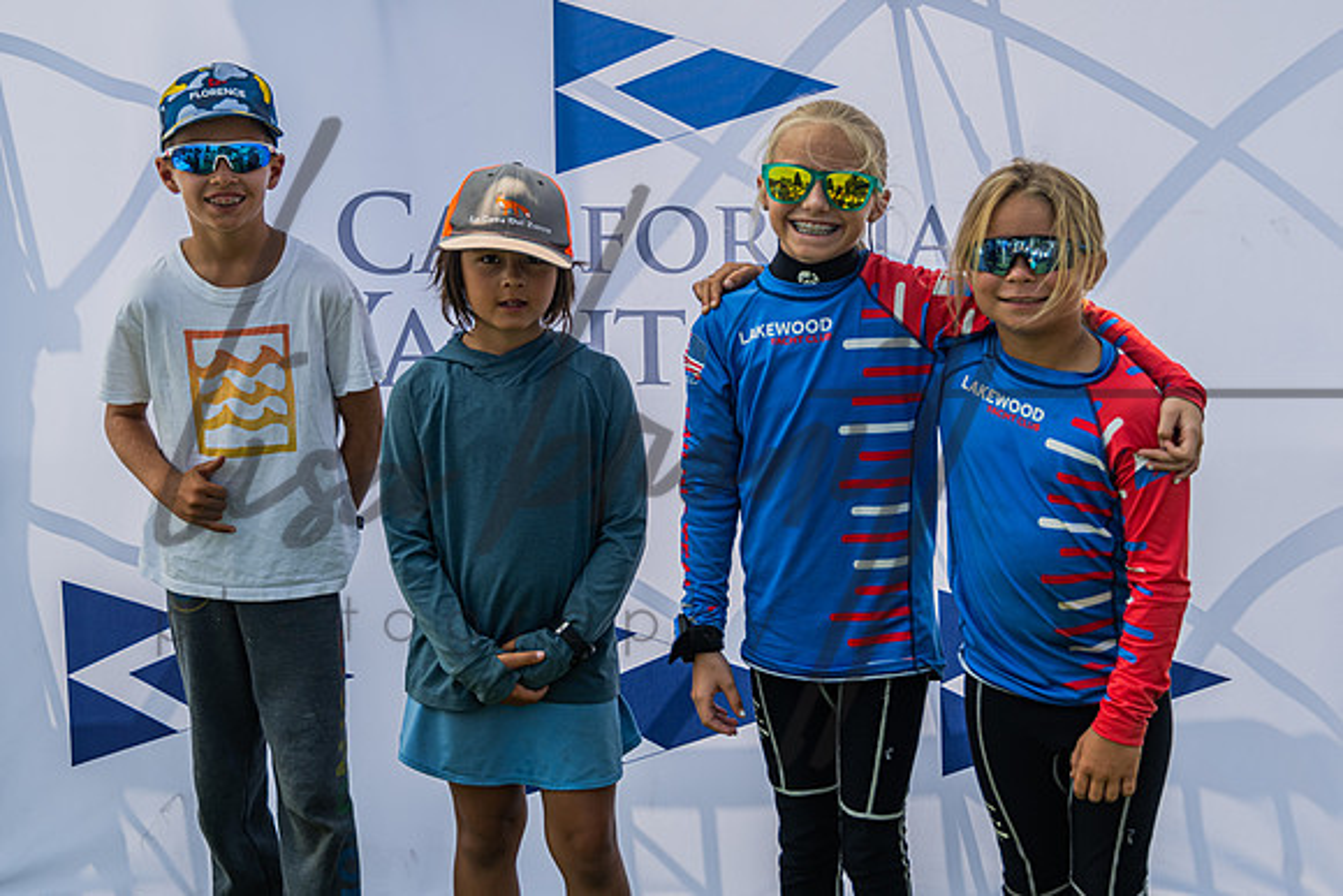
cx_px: 656
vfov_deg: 17.6
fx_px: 2892
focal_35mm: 77
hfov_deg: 26.1
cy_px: 396
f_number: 6
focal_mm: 66
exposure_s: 1/1000
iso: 320
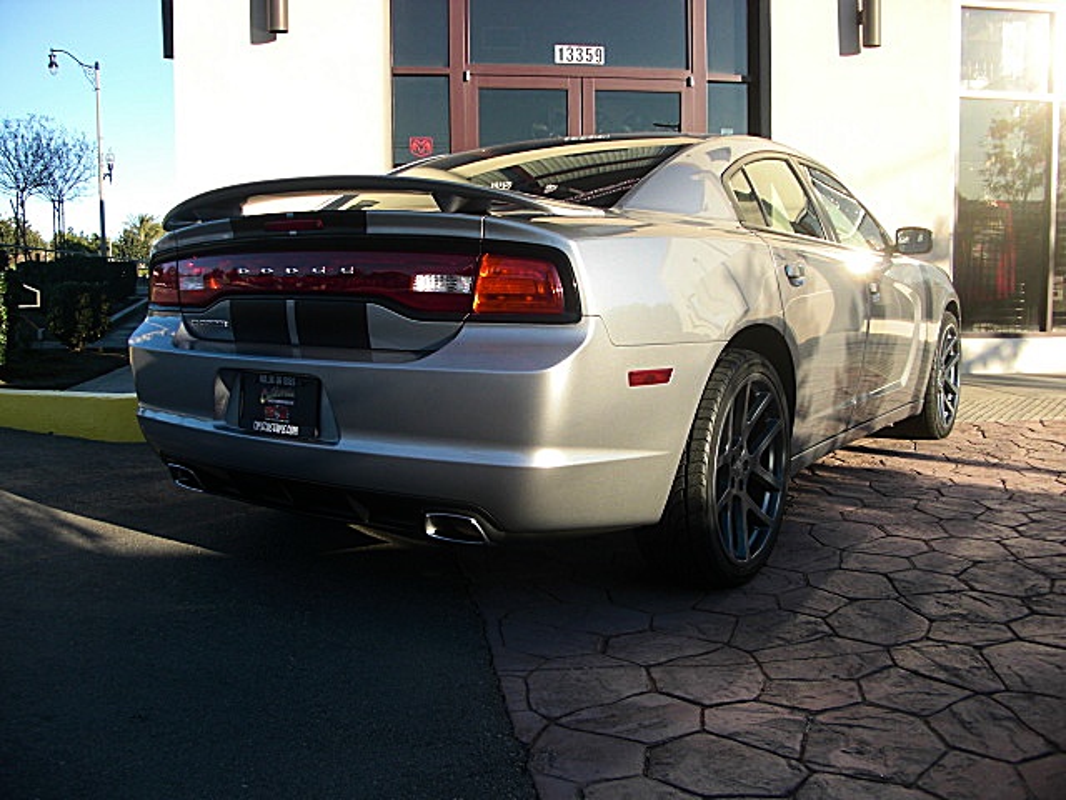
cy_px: 400
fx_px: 1109
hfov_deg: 51.4
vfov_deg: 39.7
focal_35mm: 36
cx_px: 533
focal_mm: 6.3
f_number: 2.8
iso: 50
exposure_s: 1/400
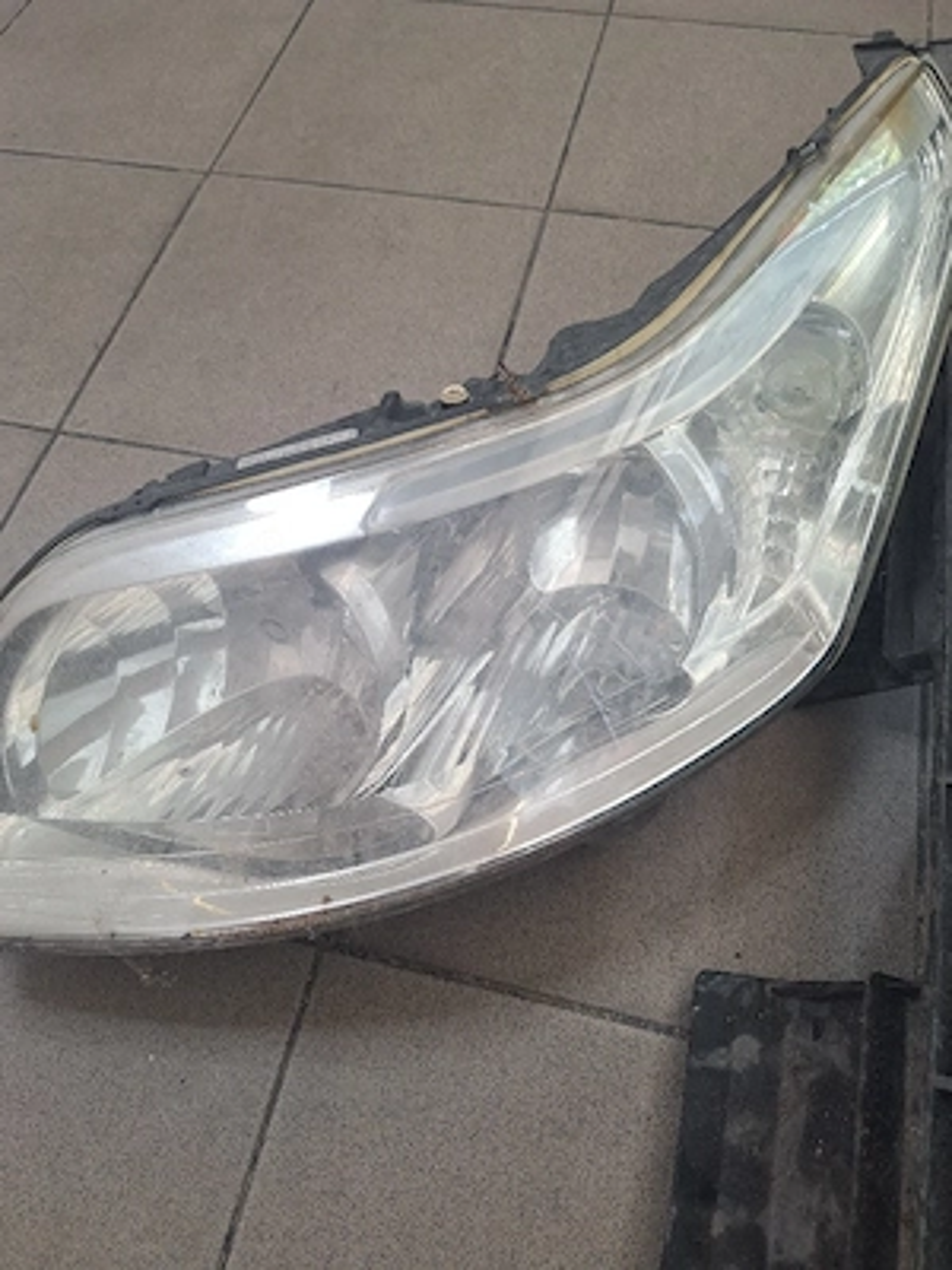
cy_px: 635
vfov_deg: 73.9
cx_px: 476
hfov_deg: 58.9
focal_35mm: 23
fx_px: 843
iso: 160
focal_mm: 5.54
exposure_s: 1/50
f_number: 1.8
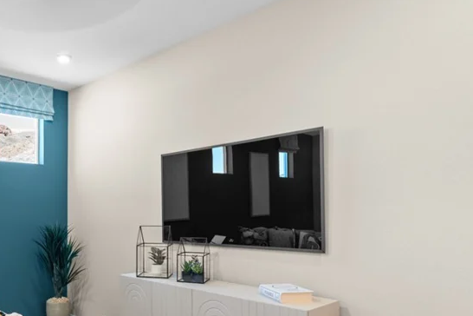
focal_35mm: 30
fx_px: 394
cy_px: 217
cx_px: 123
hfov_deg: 58.9
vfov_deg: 42.8
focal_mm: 16
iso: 200
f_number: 8
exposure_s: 1/1.25
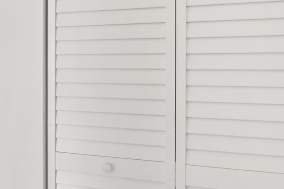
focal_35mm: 38
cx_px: 14
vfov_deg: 33.6
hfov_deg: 44.7
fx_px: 300
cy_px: 28
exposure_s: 1/50
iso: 400
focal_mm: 17
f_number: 8
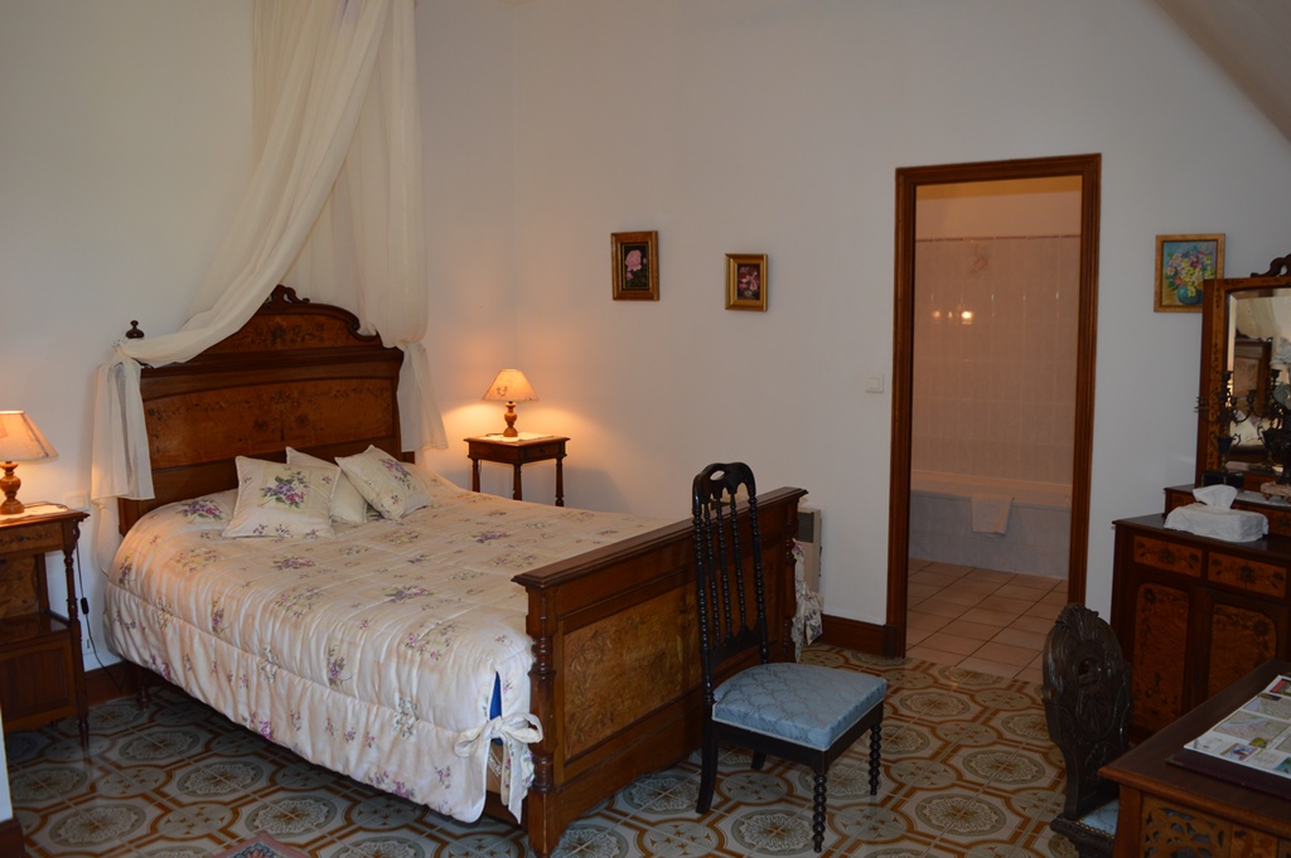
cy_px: 429
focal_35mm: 27
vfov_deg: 47.9
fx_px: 967
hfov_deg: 67.4
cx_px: 646
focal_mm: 18
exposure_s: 1/60
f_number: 3.5
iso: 400
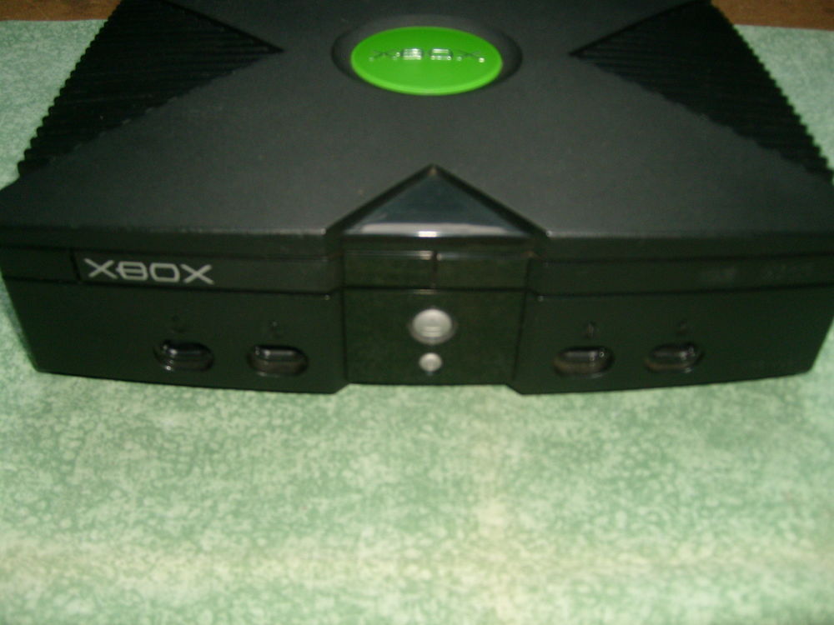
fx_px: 843
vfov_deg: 40.7
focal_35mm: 35
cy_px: 312
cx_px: 417
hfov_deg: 52.6
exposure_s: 1/45
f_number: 2.8
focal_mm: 5.8
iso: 100
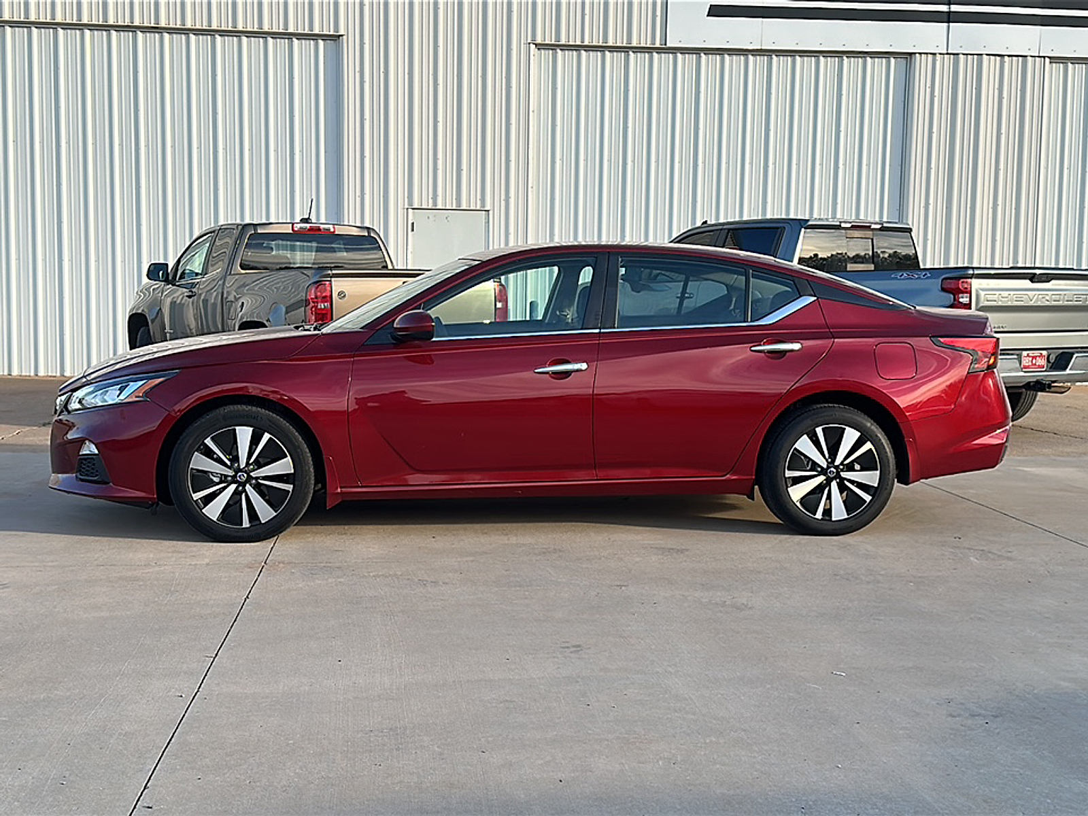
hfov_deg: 52.6
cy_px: 408
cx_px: 544
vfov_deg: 40.7
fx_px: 1100
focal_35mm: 35
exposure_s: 1/1437
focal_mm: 6.86
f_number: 1.78
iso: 80
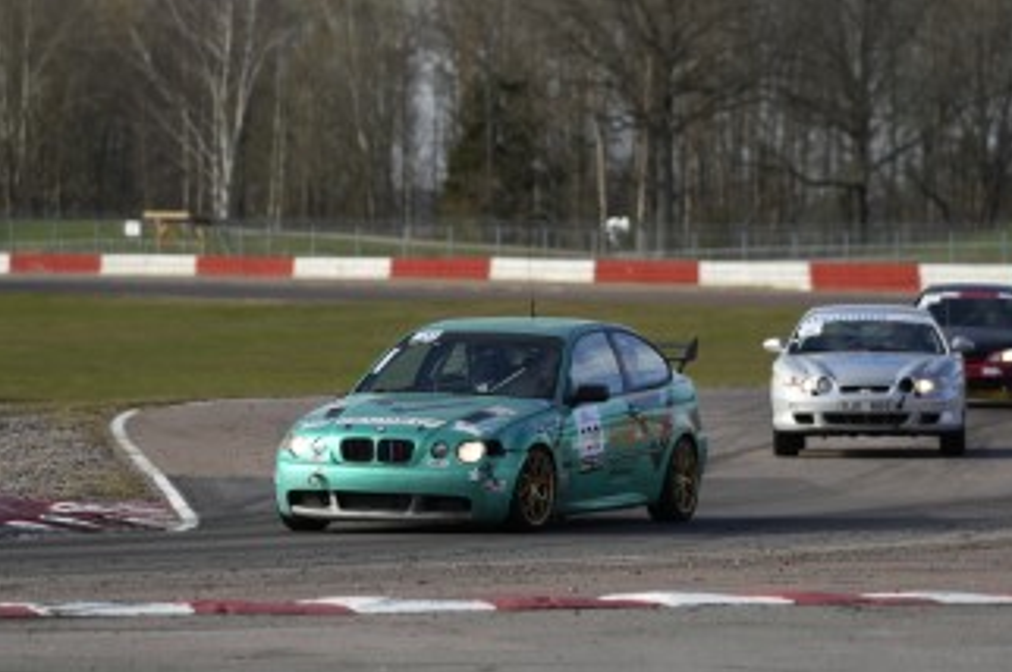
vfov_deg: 4.4
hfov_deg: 6.6
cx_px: 528
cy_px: 369
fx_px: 8734
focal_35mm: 311
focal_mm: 200
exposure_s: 1/800
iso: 320
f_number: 4
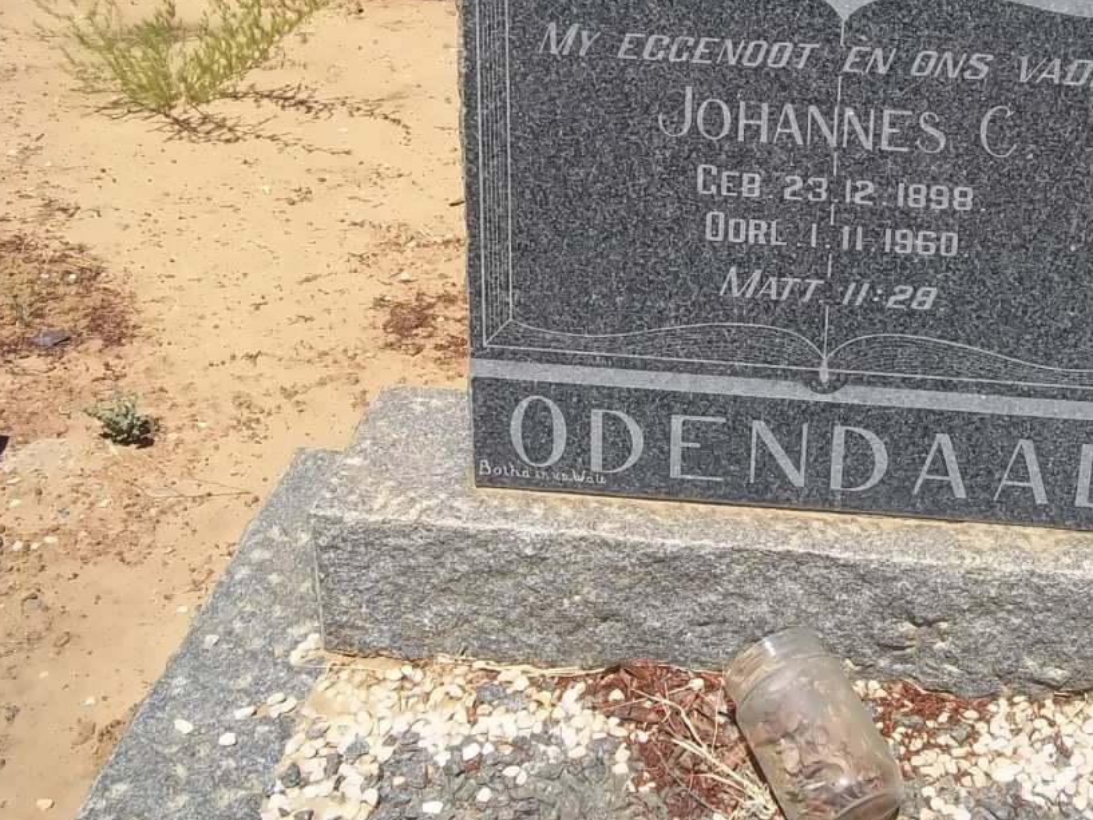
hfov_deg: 39.9
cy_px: 233
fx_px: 1484
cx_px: 744
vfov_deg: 30.5
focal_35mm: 47
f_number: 5.5
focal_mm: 5.7
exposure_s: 1/500
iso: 80
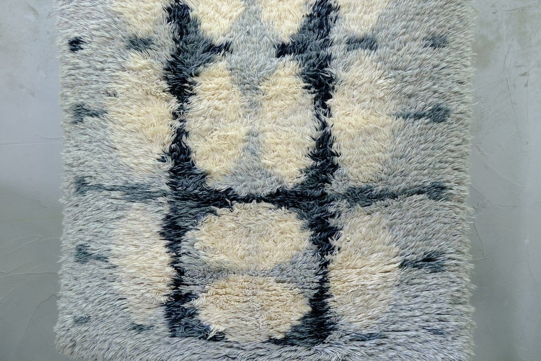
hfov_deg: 50.7
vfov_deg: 35.1
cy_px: 180
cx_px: 270
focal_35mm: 38
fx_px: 571
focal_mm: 25.4
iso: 800
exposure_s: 1/38
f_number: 3.2
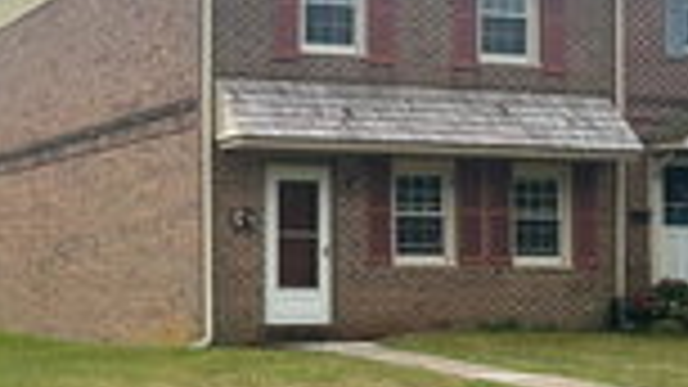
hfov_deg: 27.4
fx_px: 1332
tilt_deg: +1.0
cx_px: 11
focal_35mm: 73
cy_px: 243
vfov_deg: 16.5
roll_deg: -0.4
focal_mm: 6.86
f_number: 1.78
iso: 80
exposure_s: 1/5525
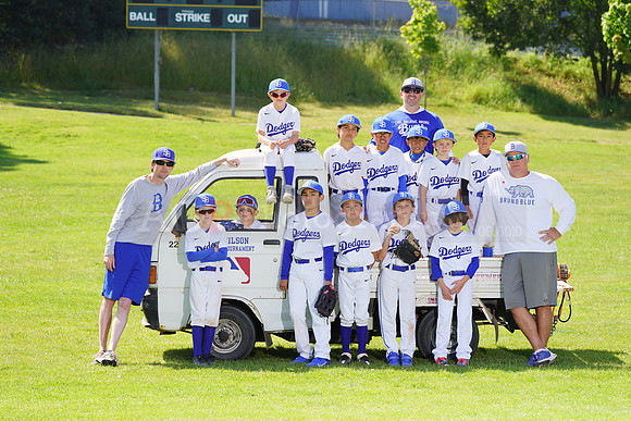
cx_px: 316
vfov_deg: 9.3
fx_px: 2595
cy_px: 210
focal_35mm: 148
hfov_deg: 13.9
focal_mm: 148
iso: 100
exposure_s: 1/250
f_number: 6.3
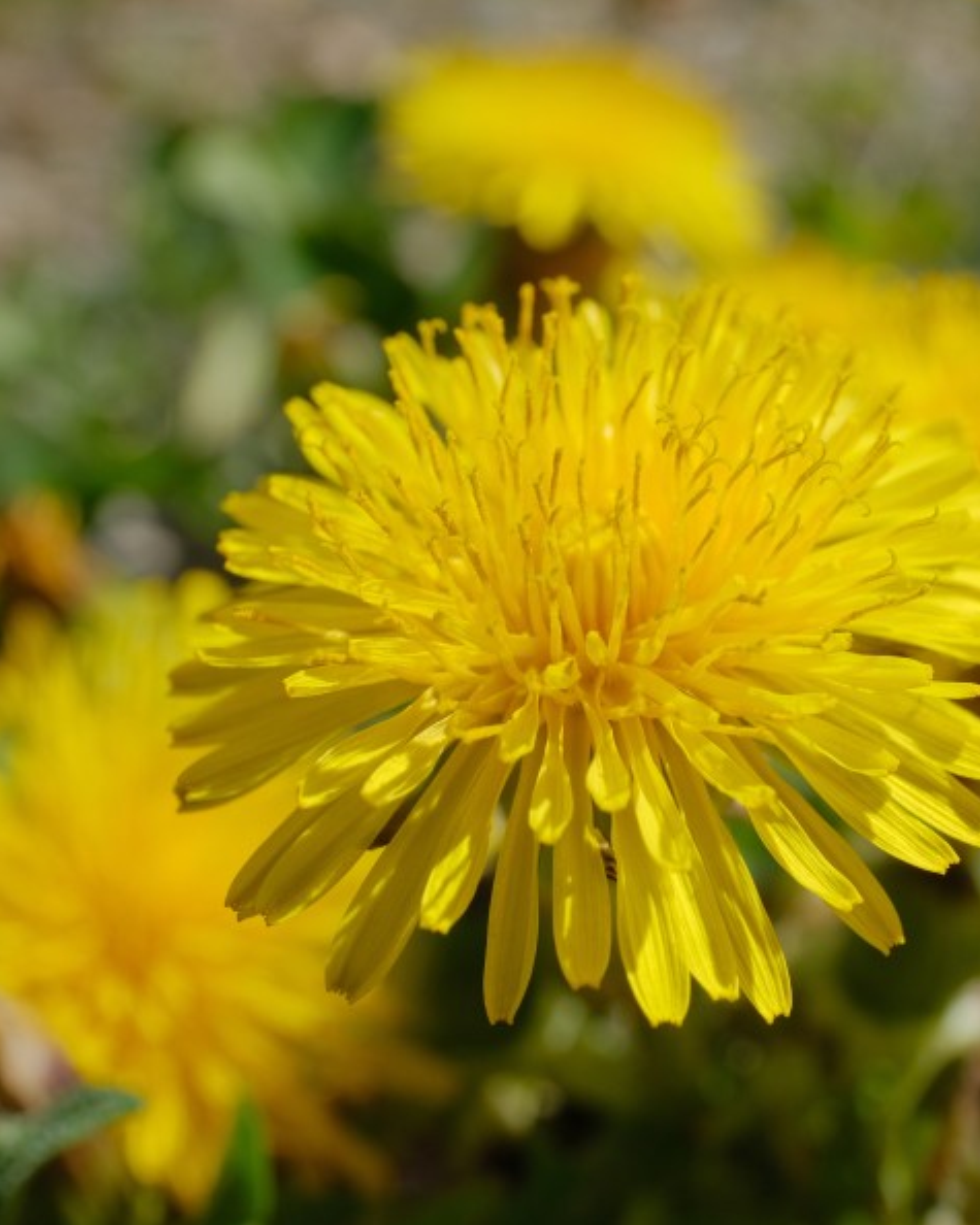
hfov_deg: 23.8
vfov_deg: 29.6
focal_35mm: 64
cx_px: 625
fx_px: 2321
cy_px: 612
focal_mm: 30
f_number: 10
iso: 320
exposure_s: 1/500
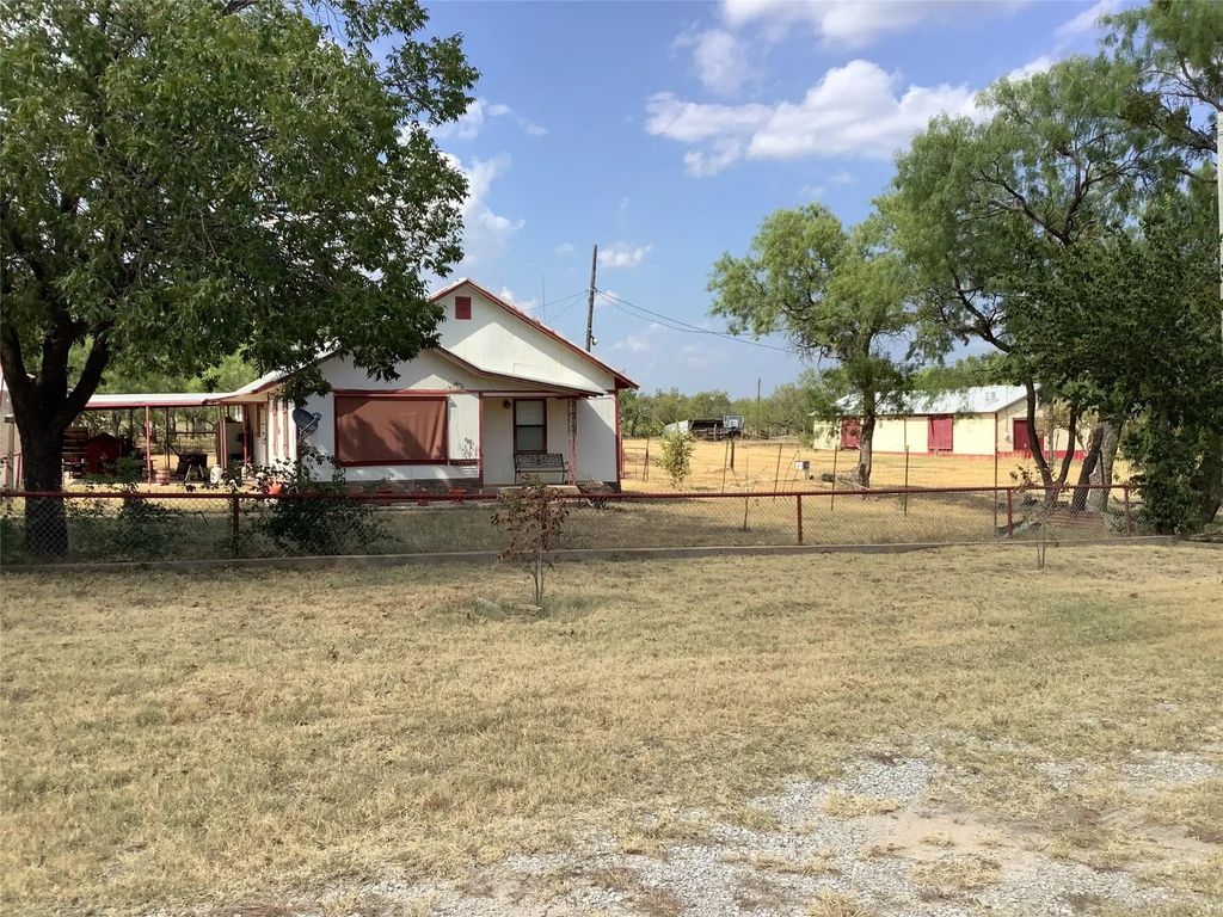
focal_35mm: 31
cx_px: 612
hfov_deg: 58.4
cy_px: 458
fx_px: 1095
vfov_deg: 45.4
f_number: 2.4
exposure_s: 1/1148
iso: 25
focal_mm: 3.3
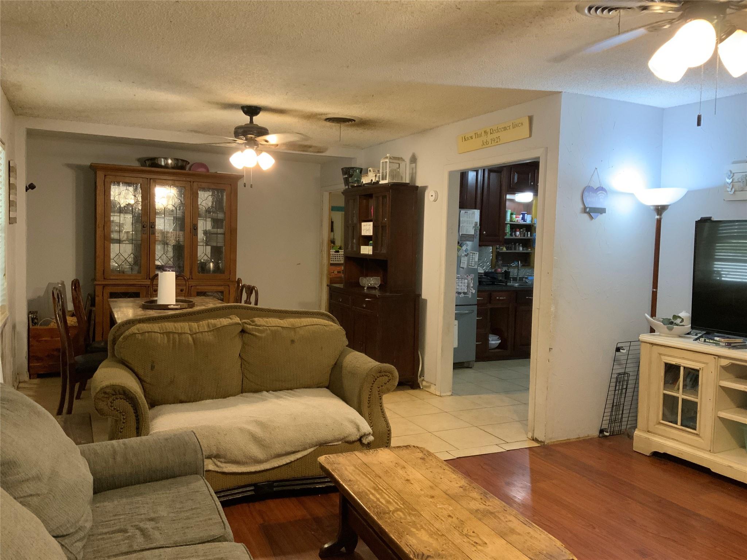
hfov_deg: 61.7
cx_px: 374
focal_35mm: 29
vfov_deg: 48.2
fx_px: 626
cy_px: 280
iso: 320
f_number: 1.8
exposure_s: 1/60
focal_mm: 3
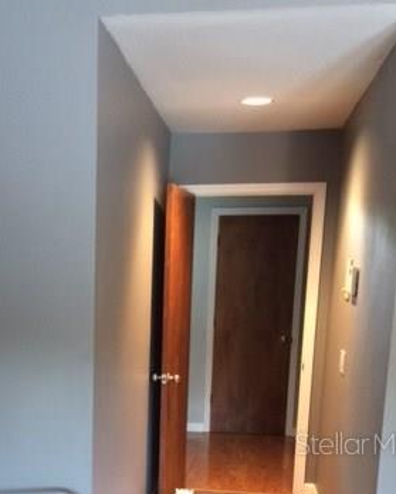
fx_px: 761
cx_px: 88
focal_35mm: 52
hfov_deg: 28.6
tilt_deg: -12.1
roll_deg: +0.3
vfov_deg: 34.0
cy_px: 443
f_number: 2.2
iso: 80
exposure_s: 1/4
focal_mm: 4.15
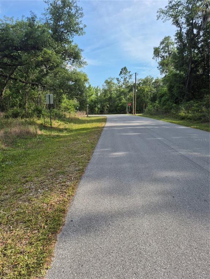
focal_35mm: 23
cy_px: 140
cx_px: 105
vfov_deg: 73.9
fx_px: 186
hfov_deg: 58.9
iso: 25
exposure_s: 1/1232
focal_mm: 5.4
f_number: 1.8
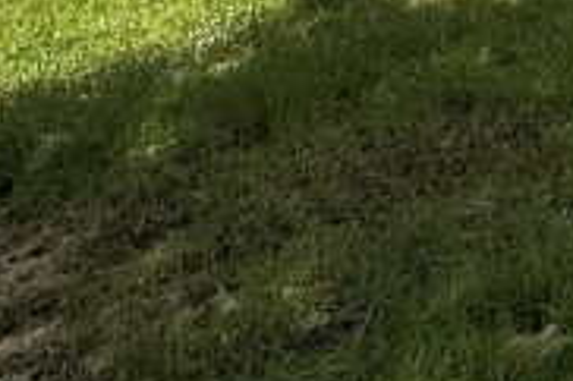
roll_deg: +0.2
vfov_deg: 12.6
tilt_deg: -0.7
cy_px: -557
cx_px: 1423
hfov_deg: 14.4
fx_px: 1304
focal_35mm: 82
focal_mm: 2.22
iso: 50
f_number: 2.2
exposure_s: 1/2165
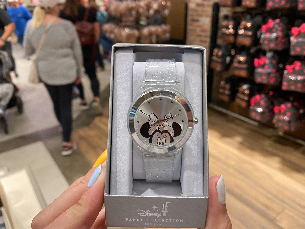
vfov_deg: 53.1
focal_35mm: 26
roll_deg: +1.2
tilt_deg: -25.5
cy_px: 114
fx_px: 229
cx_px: 152
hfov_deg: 67.3
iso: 160
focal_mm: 4.25
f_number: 1.8
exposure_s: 1/60
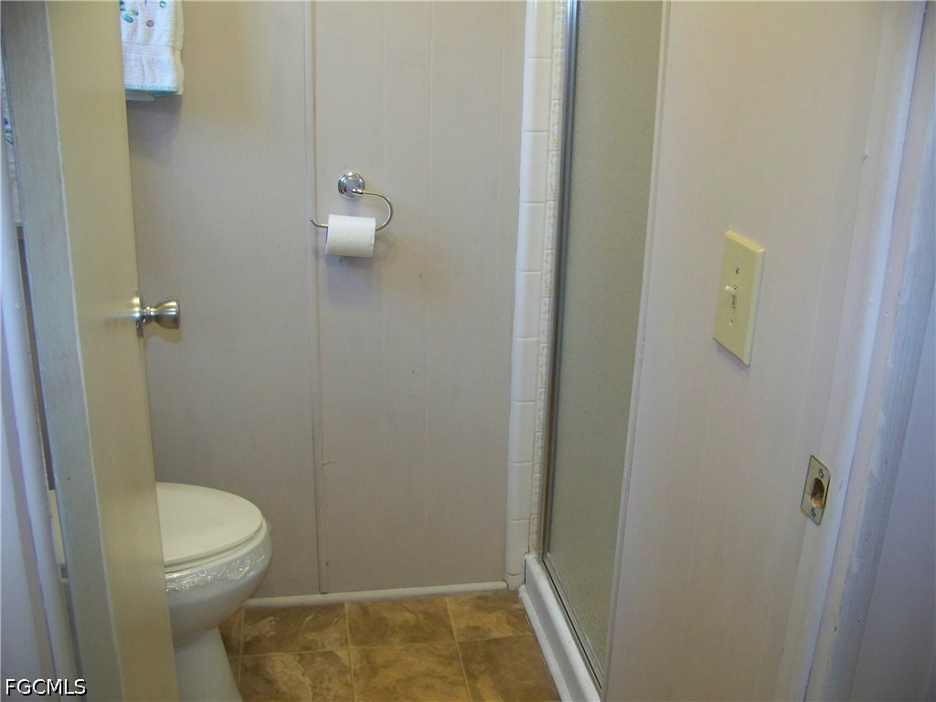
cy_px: 351
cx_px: 468
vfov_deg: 39.7
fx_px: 973
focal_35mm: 36
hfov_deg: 51.4
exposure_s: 1/30
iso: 200
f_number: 2.8
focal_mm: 5.85
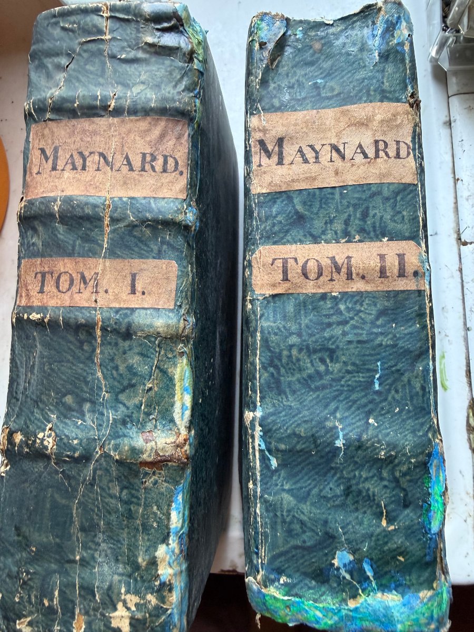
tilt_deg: -79.9
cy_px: 316
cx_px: 237
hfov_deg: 56.8
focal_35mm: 24
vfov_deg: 71.6
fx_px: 438
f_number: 2.2
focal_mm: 2.22
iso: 200
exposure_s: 1/50
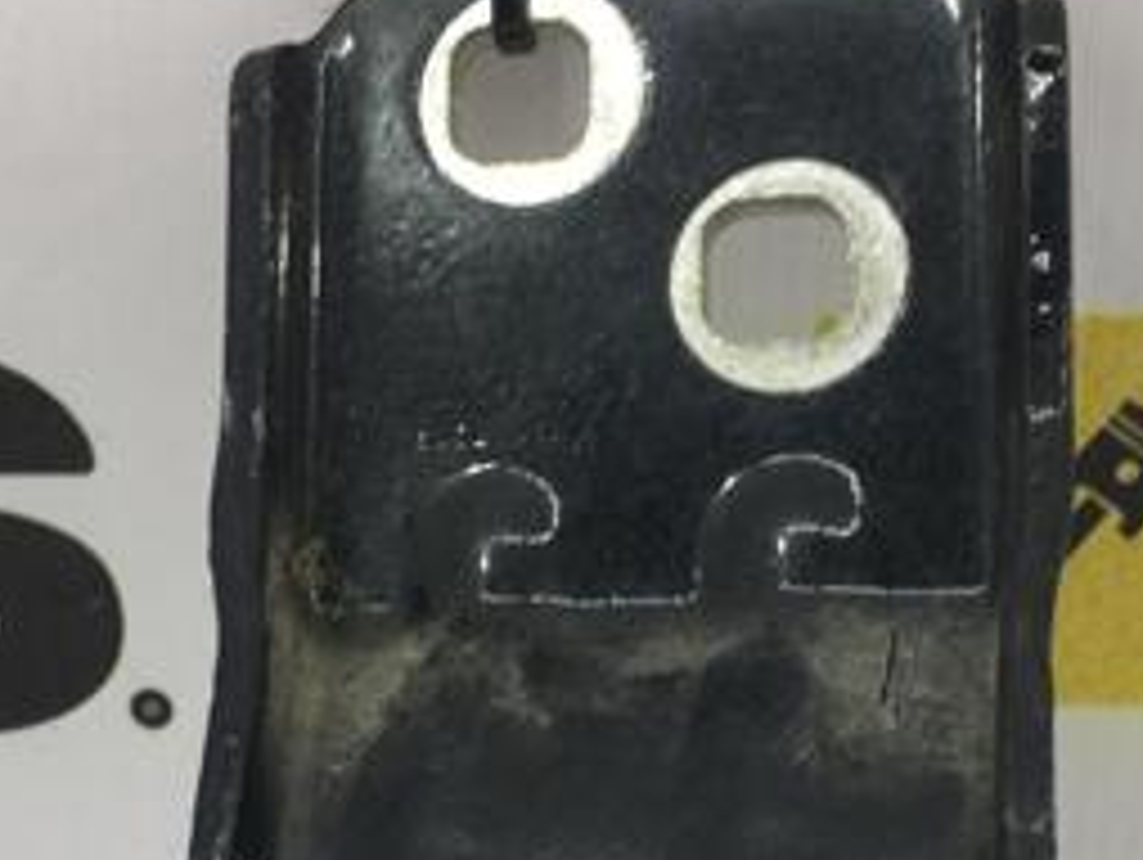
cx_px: 562
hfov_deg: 26.7
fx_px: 2413
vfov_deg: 19.8
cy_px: 801
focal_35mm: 73
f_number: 2.2
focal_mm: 4.15
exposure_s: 1/50
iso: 25
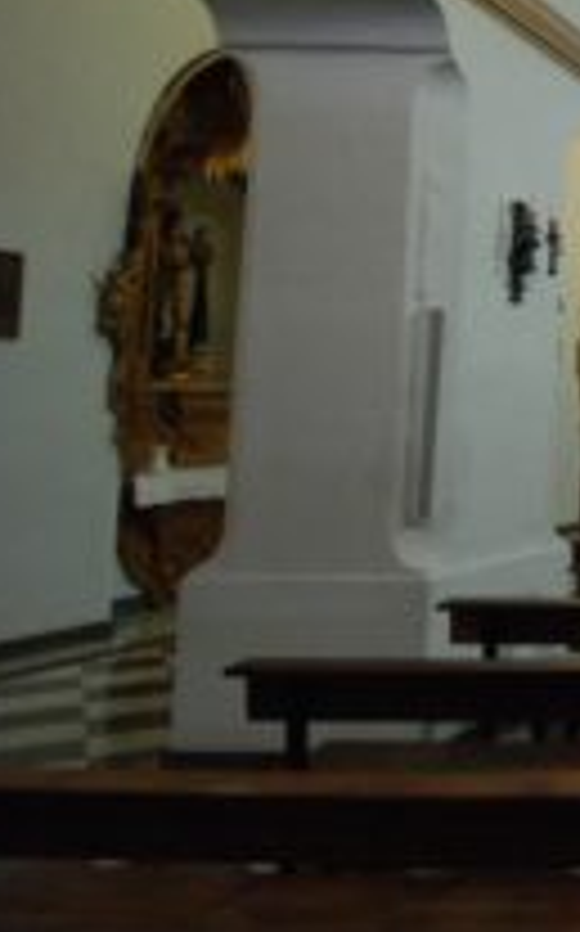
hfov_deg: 20.6
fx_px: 938
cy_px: 335
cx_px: 1097
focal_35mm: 37
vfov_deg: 52.1
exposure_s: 1/8
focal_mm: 10
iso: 1250
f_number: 3.5
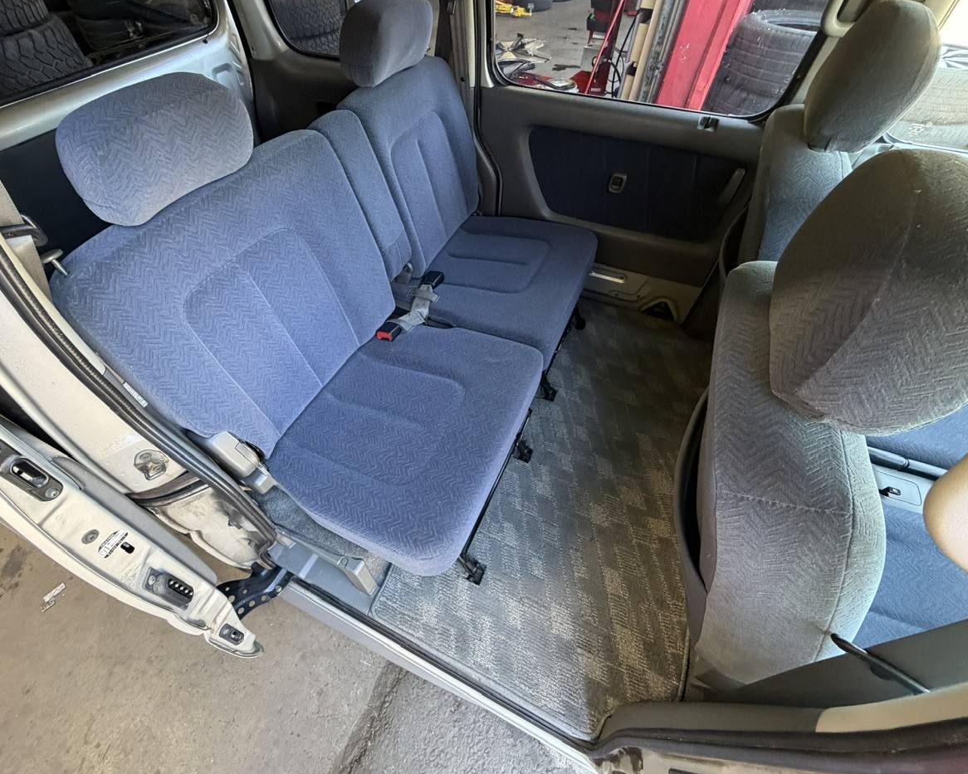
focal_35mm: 15
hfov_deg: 96.7
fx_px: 430
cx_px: 452
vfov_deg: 84.0
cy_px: 382
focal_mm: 2.22
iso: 320
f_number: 2.2
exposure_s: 1/60
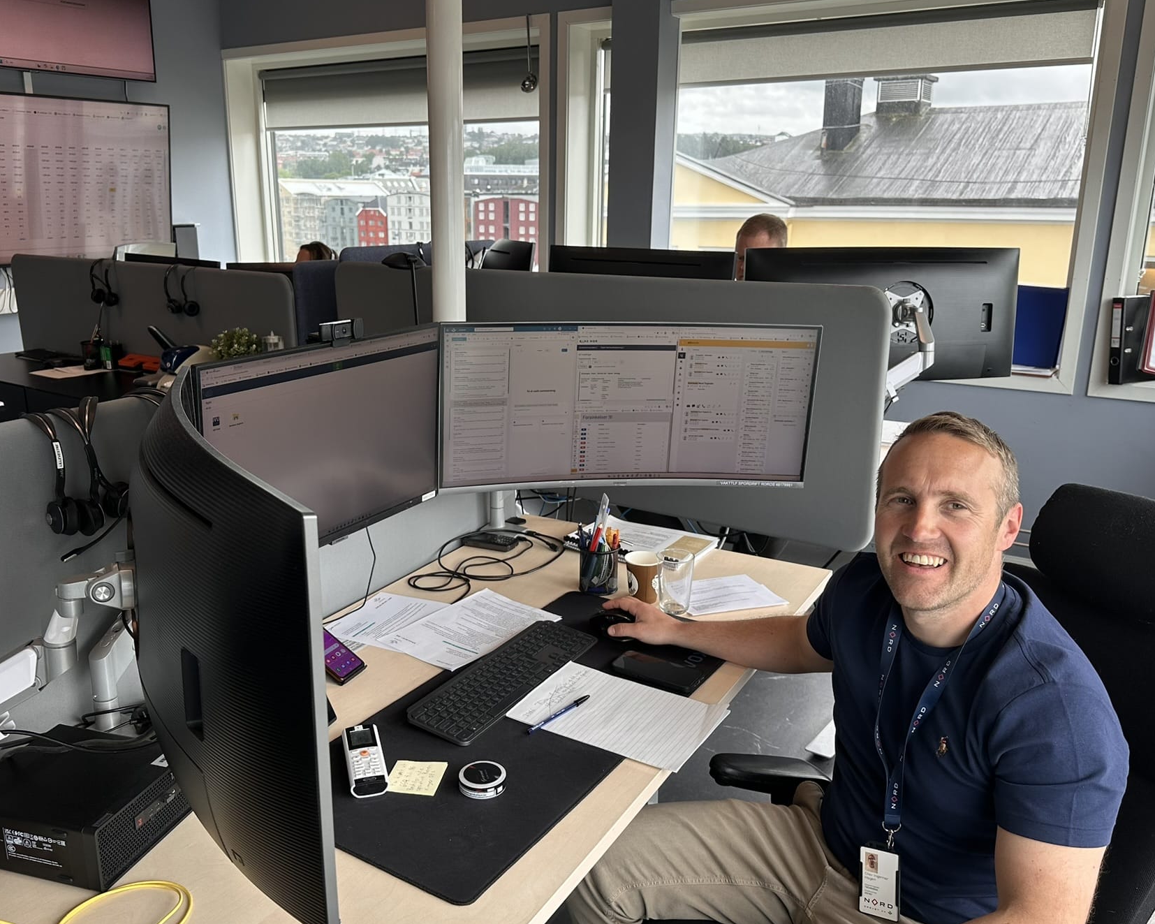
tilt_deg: -15.4
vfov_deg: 50.0
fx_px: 991
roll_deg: +0.6
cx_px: 531
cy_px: 462
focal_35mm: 29
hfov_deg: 60.4
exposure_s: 1/262
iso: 80
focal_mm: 6.86
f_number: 1.78
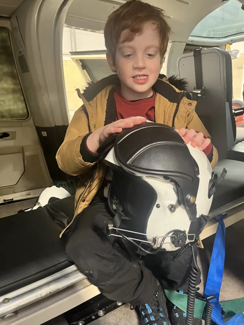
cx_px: 124
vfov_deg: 65.3
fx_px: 254
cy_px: 160
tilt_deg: -15.1
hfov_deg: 51.4
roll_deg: +2.7
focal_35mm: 27
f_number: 1.6
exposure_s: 1/33
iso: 400
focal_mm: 5.1
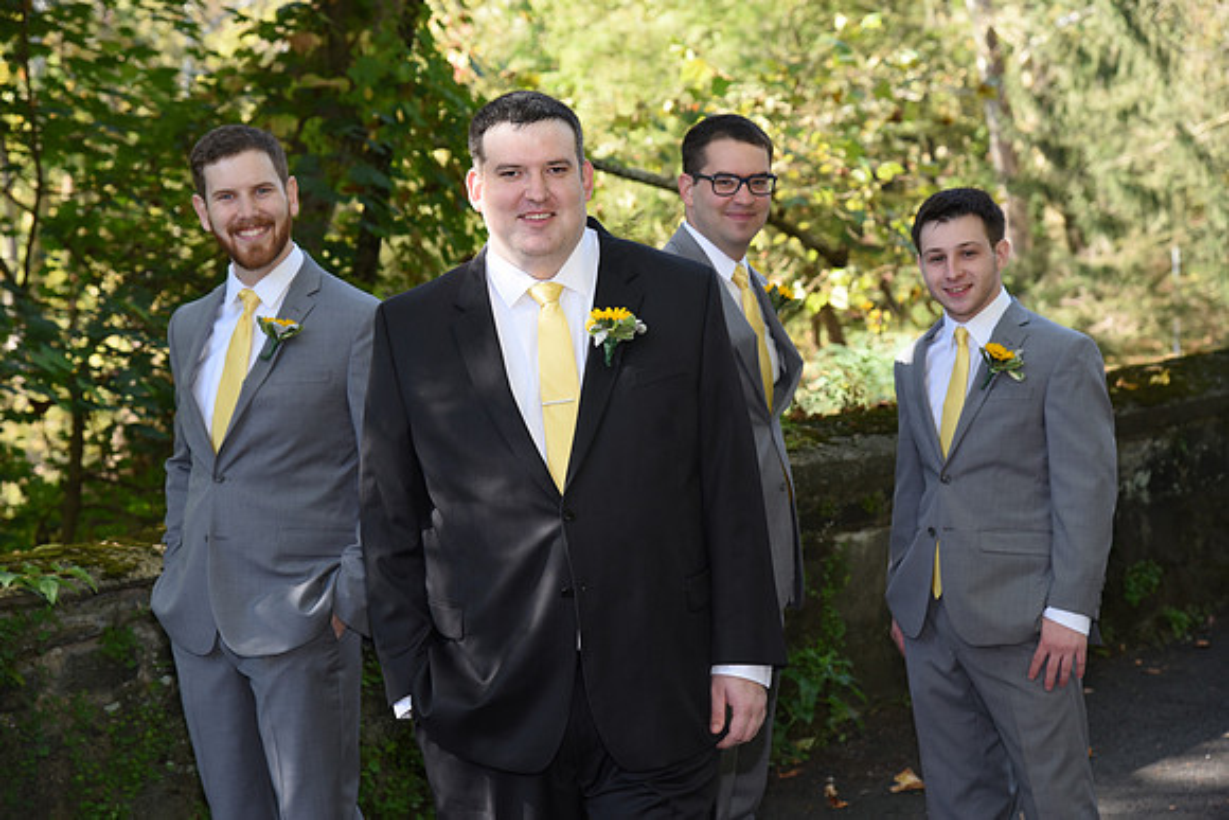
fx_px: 2902
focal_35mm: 85
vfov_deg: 16.1
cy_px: 410
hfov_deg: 23.9
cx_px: 614
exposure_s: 1/200
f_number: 5.6
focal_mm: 85
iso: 640
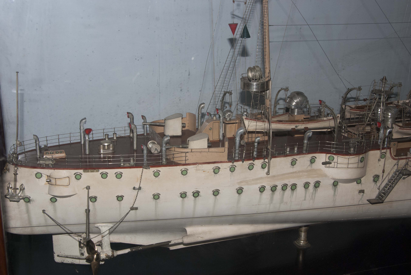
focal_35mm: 45
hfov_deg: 43.6
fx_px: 514
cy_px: 138
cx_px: 206
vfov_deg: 29.9
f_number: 13
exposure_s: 1/60
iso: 400
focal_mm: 30
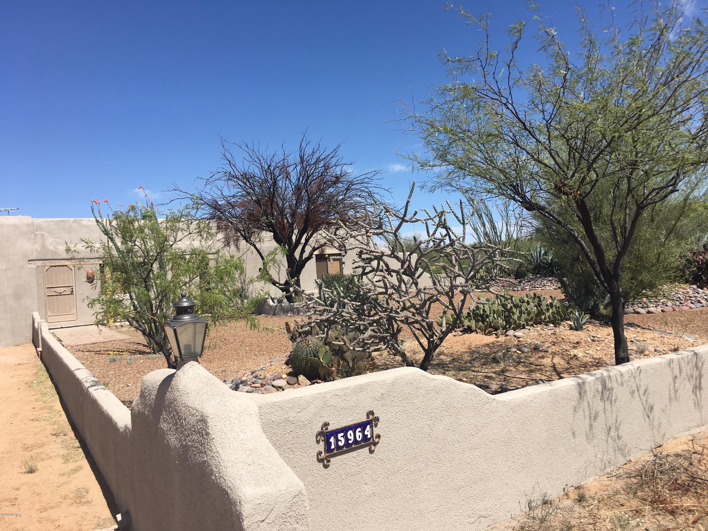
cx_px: 354
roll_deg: +3.5
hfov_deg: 61.7
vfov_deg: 48.2
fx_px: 593
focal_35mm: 29
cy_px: 266
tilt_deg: +1.4
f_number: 2.2
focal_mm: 4.15
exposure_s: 1/2024
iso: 25
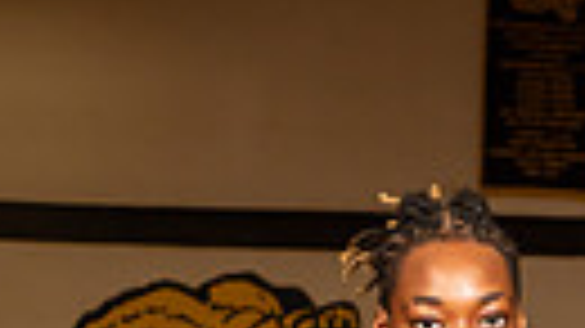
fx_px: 2806
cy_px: 984
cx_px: 531
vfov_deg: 6.2
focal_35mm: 181
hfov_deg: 11.8
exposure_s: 1/400
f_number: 7.1
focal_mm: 50
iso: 640
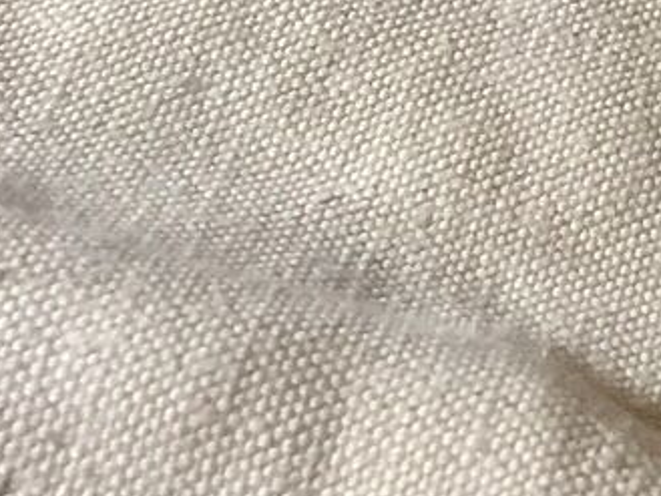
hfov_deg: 13.0
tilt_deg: -60.0
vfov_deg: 10.0
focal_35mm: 144
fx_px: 2751
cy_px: -261
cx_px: 990
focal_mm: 4.15
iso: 80
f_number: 2.2
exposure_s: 1/17
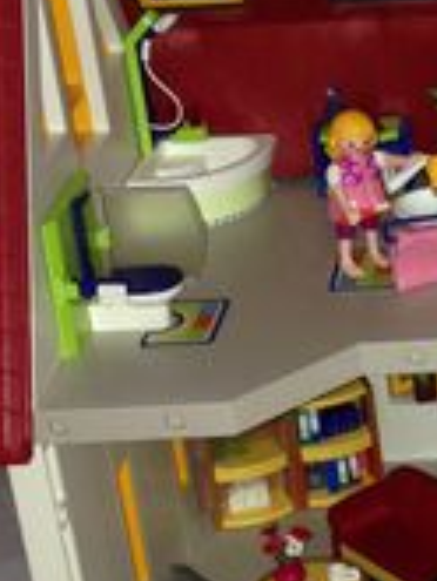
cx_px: 670
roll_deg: +3.6
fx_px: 2017
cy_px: 268
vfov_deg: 16.4
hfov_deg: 11.8
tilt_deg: -23.1
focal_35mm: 120
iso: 80
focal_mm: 4.12
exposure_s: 1/16
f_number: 2.4
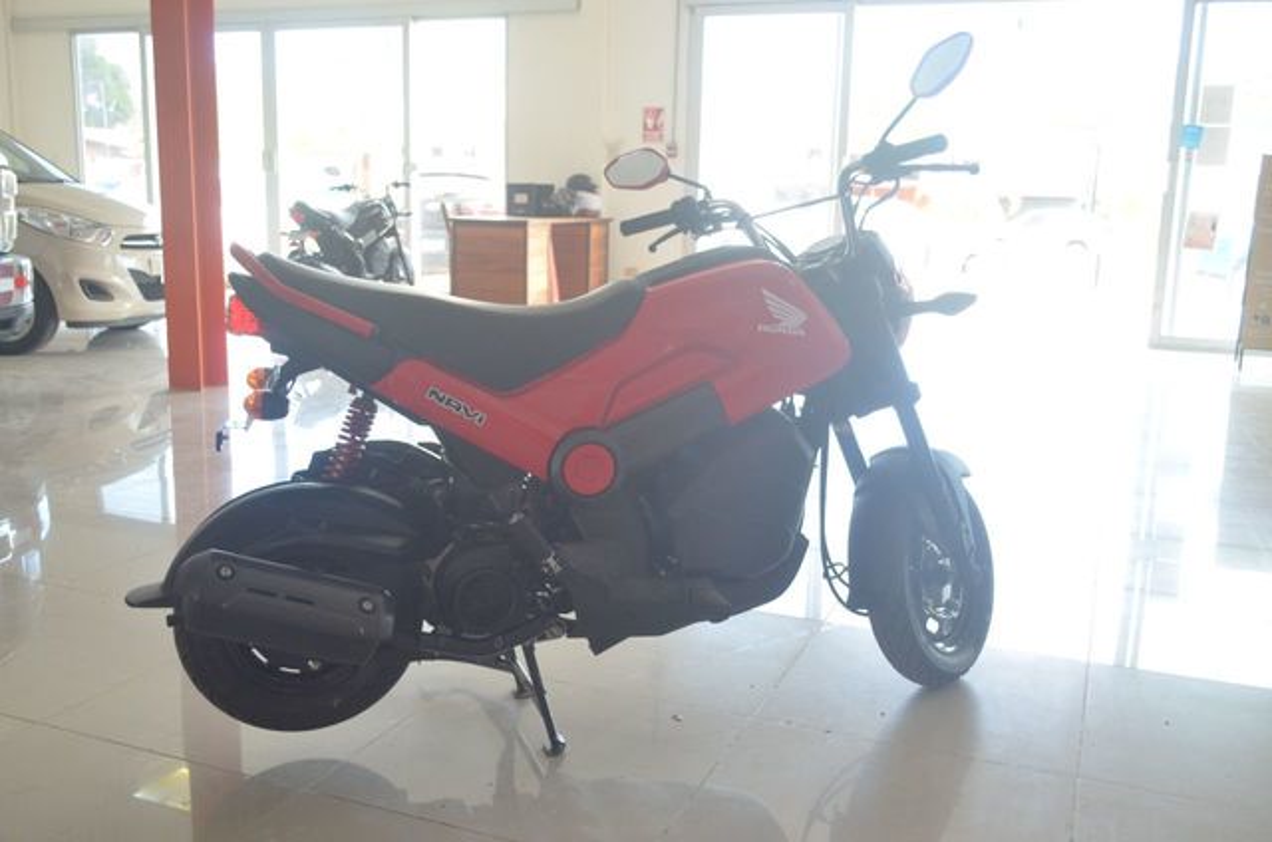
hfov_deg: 57.3
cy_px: 421
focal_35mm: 33
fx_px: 1164
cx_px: 636
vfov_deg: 39.8
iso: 500
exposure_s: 1/125
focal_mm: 22
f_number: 4
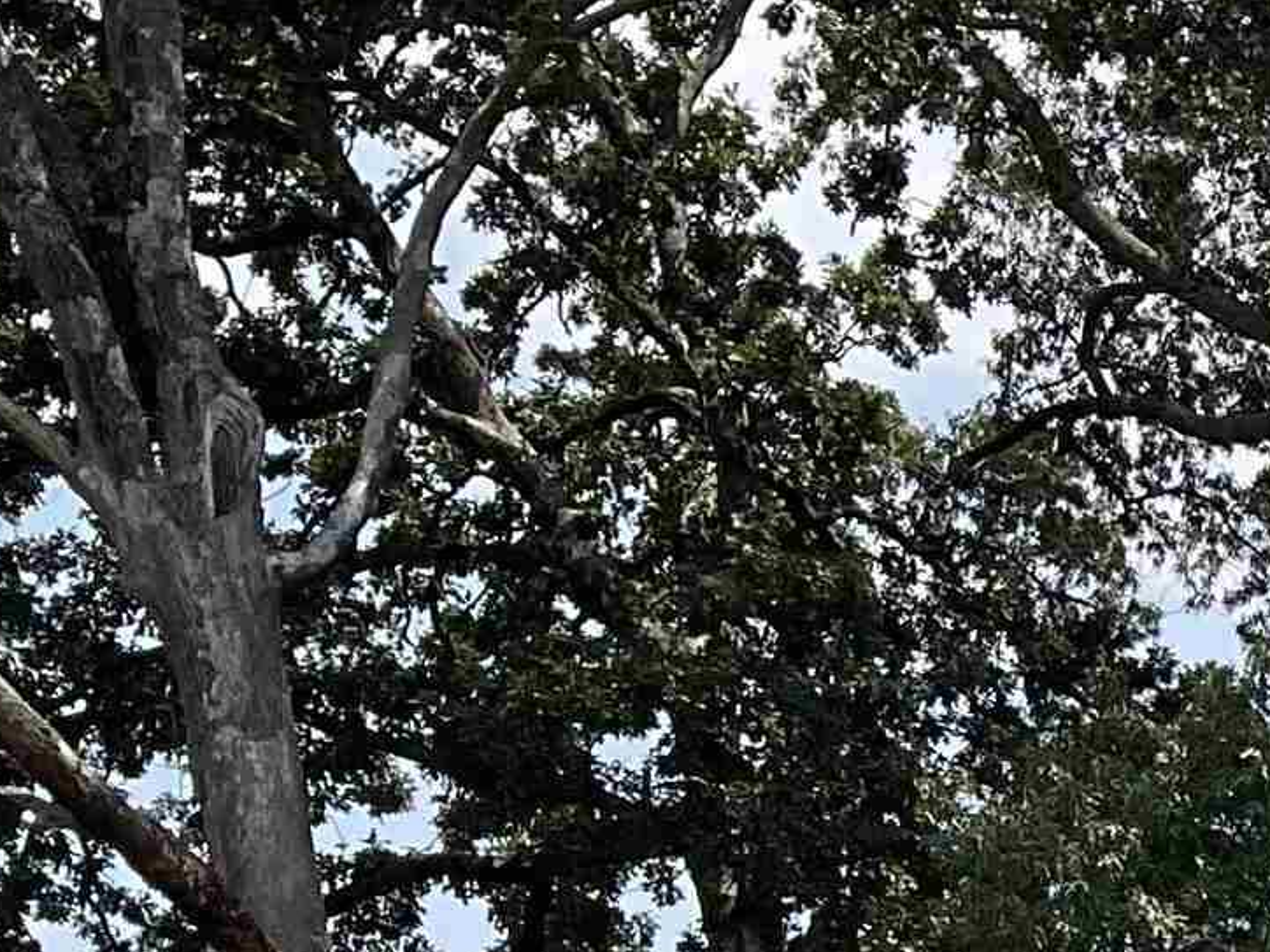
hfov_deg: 13.7
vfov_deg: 11.2
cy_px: 1723
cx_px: 2500
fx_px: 4513
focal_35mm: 123
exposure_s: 1/1984
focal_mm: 3
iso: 16
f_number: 1.8
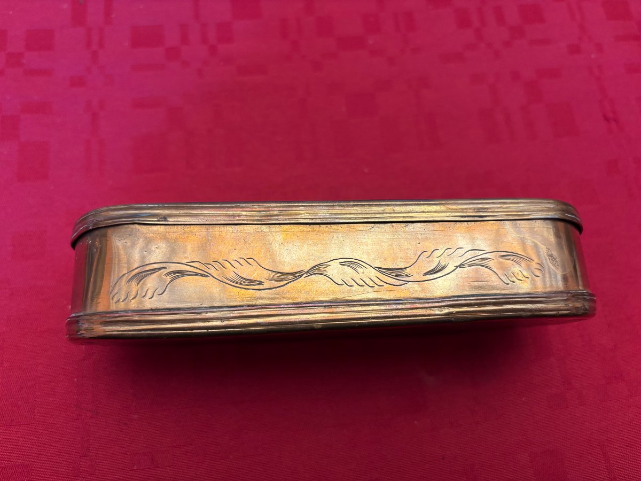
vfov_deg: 53.1
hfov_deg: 67.3
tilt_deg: -74.8
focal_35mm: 26
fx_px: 481
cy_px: 240
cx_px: 320
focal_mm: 5.96
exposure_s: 1/50
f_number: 1.6
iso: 250
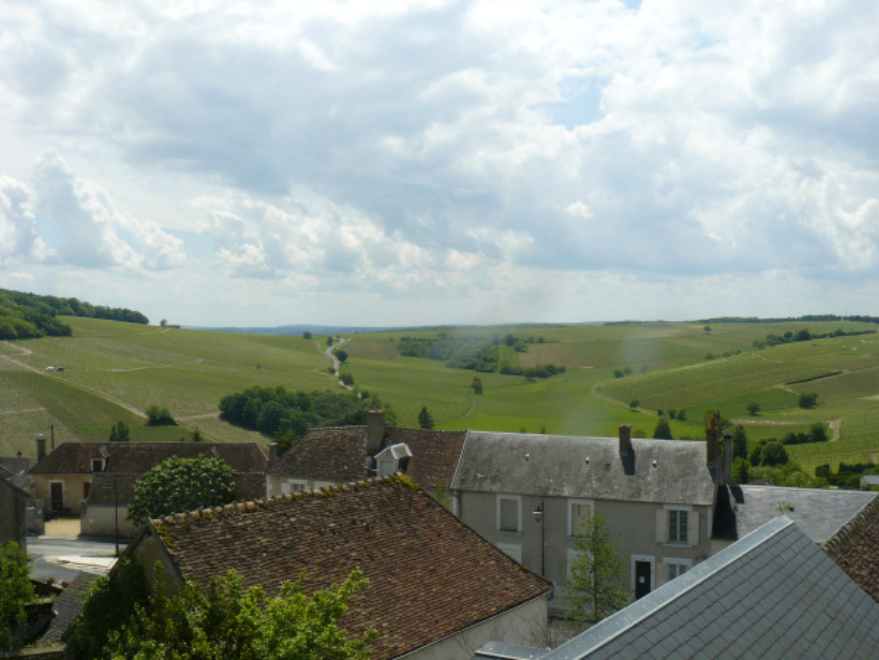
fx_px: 914
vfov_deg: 39.7
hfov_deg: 51.4
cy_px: 330
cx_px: 440
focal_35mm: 36
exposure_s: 1/500
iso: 100
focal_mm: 6
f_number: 6.3
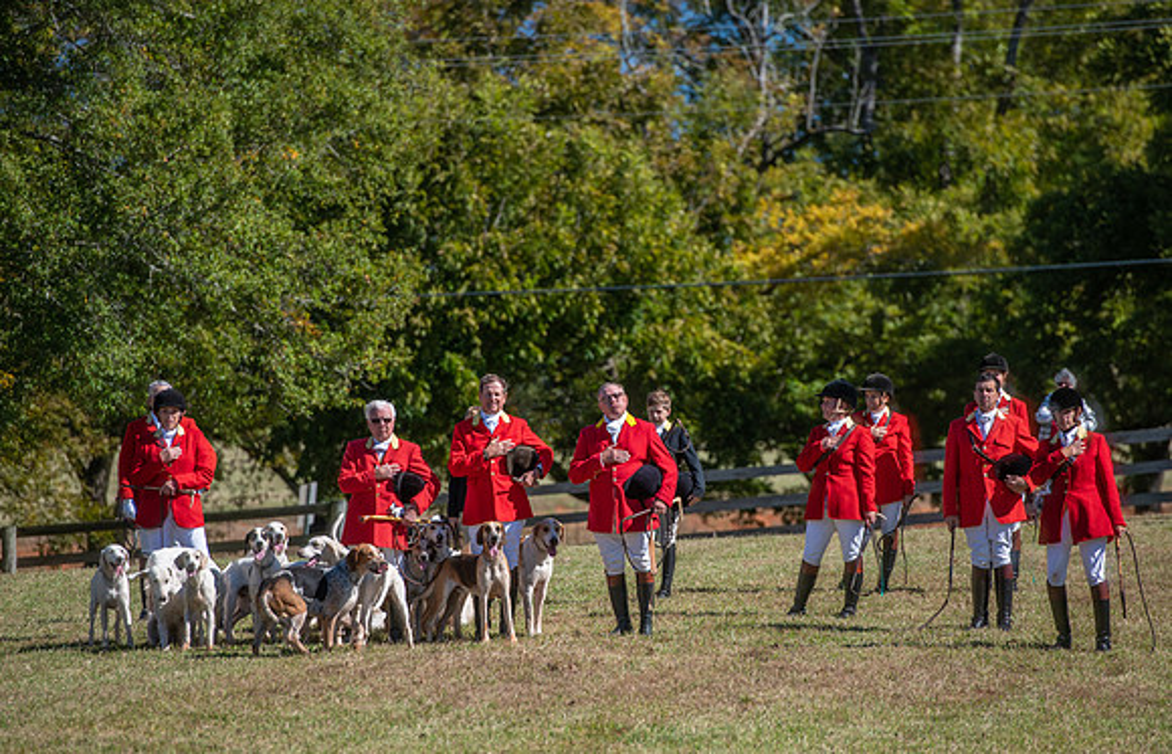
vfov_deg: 5.8
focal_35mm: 231
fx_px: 7450
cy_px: 383
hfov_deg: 9.0
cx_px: 605
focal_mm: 200
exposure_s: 1/500
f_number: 4
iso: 100
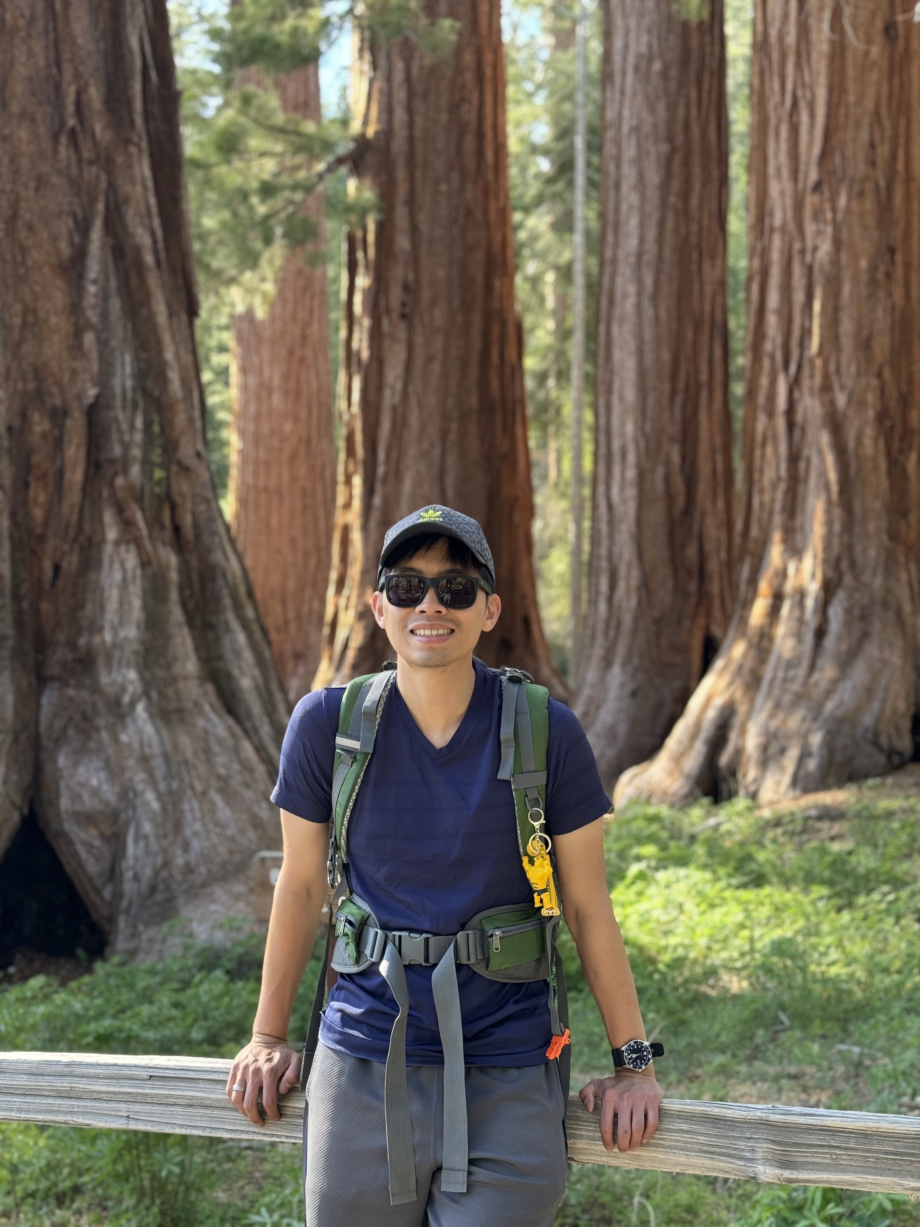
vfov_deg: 39.7
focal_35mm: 48
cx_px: 460
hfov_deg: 30.3
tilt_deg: -0.5
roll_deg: +0.4
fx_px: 1701
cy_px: 614
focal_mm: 6.76
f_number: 1.78
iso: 80
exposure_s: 1/172
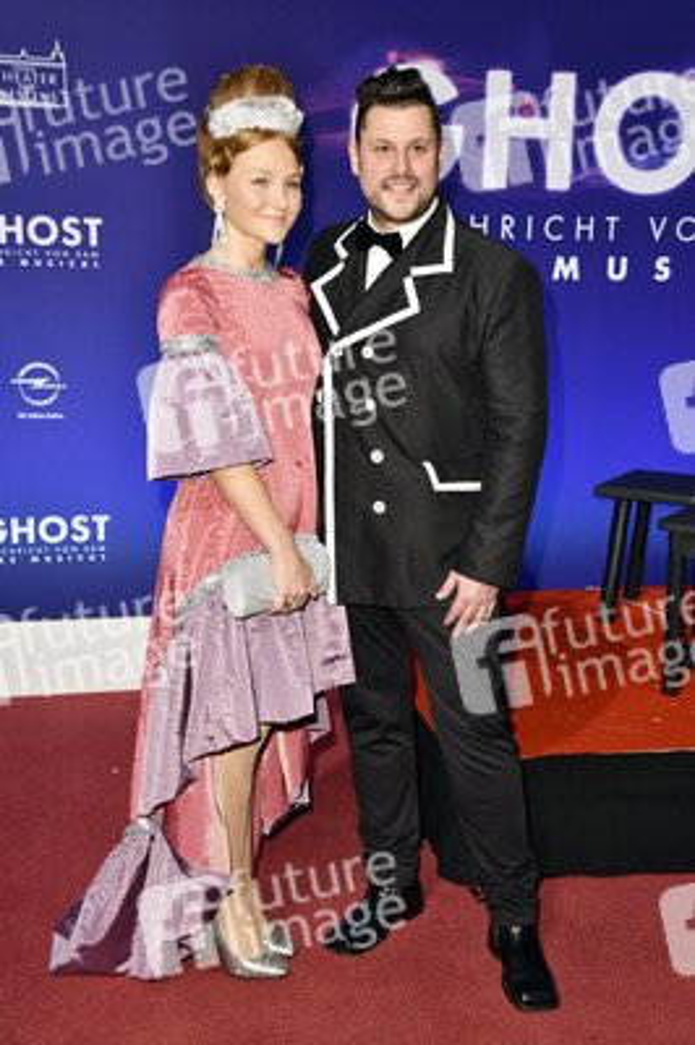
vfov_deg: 42.8
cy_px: 522
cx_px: 348
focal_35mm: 46
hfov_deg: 29.2
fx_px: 1334
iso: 800
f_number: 6.3
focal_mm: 46
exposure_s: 1/200
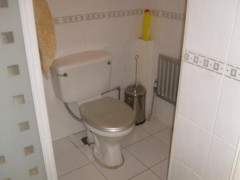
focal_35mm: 35
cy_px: 90
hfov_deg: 52.6
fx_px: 243
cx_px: 120
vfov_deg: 40.7
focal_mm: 5.8
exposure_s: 1/45
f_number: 2.8
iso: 100
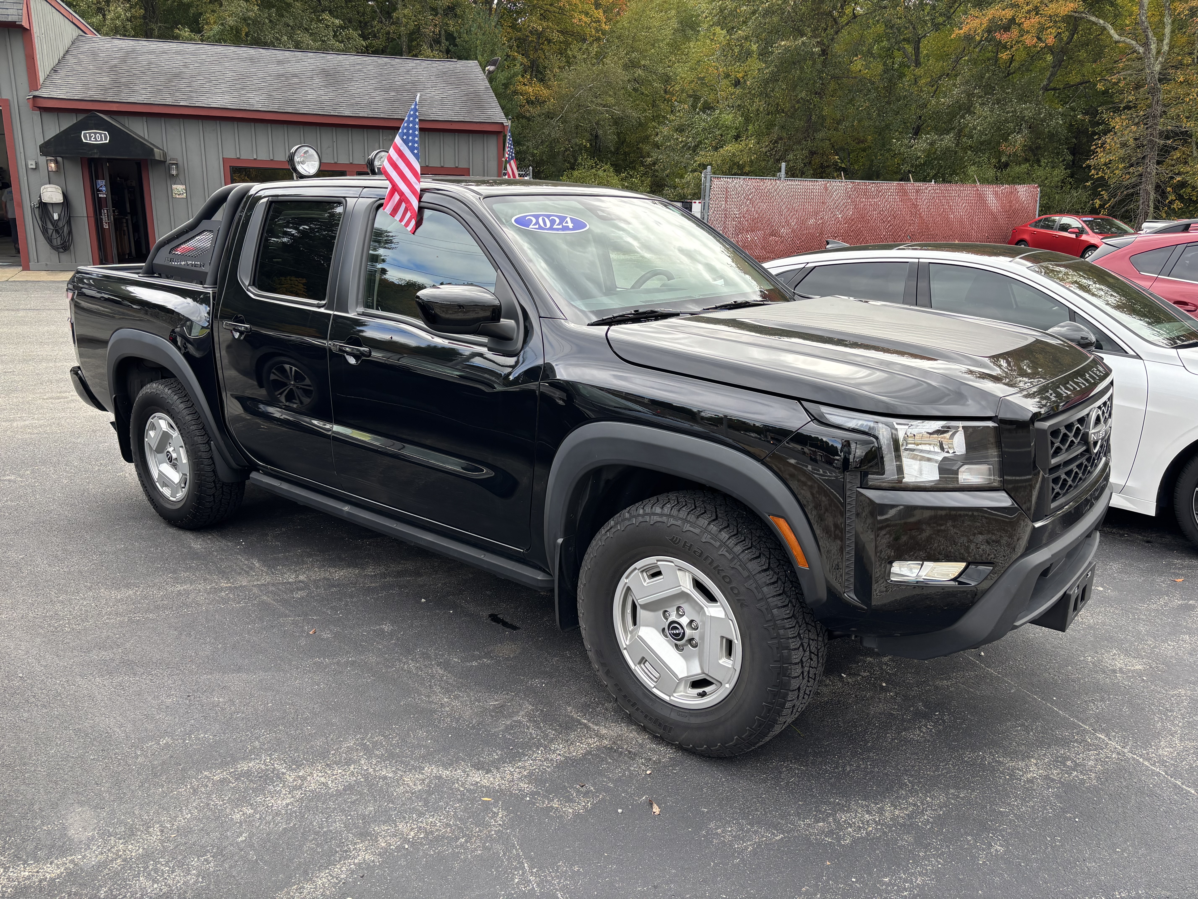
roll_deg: -1.5
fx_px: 900
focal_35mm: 26
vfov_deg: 53.1
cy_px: 450
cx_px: 599
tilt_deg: -14.3
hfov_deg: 67.3
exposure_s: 1/488
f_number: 1.6
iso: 50
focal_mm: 5.96
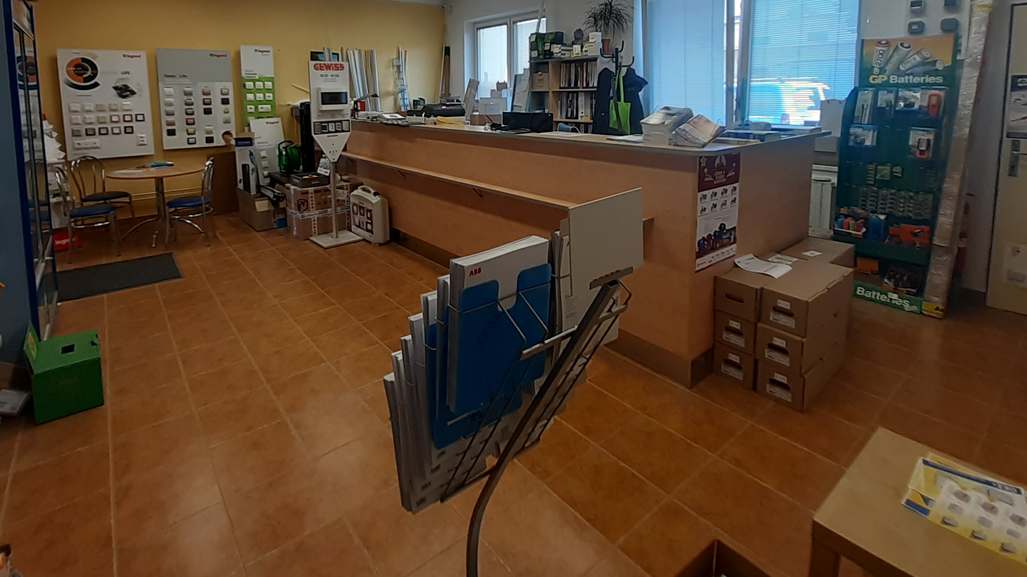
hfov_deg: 95.3
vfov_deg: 59.9
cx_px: 440
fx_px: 463
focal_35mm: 17
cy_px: 133
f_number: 2.2
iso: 50
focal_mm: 1.13
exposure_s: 1/50
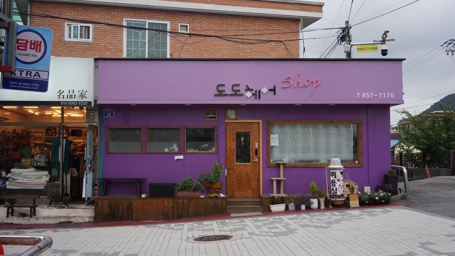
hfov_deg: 54.0
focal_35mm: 37
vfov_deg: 32.0
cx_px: 227
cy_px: 129
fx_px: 446
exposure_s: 1/160
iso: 400
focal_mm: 35
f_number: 8
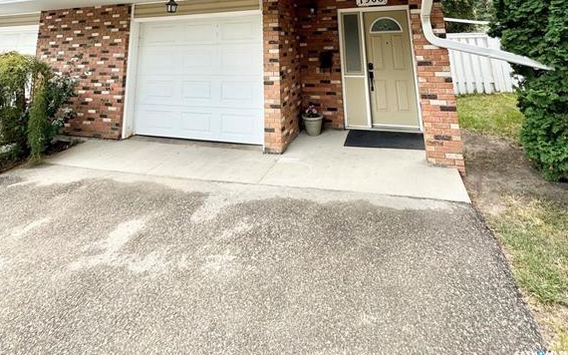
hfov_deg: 85.1
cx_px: 283
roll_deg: +1.7
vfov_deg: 46.3
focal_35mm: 20
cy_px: -24
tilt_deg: +12.4
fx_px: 310
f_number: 2.2
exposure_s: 1/263
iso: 40
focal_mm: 2.22
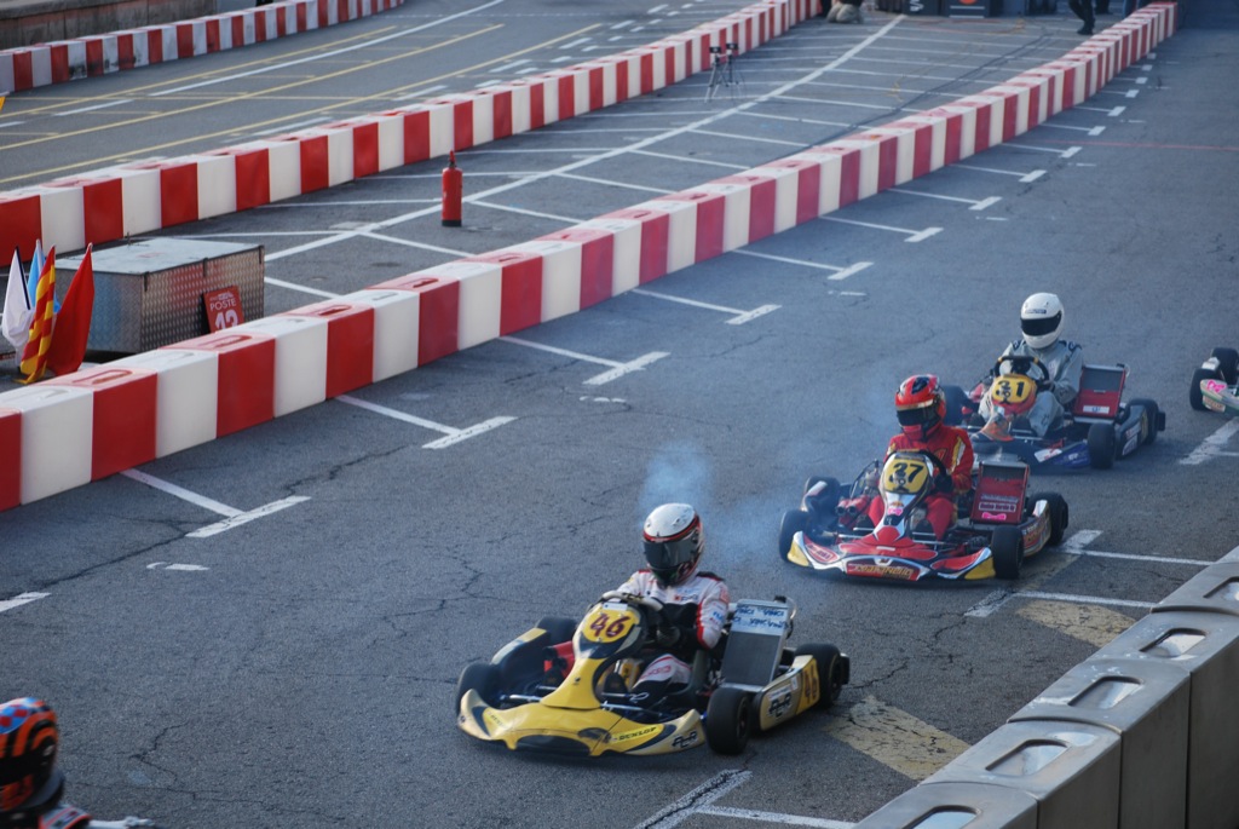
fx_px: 4237
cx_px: 620
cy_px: 414
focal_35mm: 123
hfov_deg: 16.6
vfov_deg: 11.2
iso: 200
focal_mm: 82
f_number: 5
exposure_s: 1/400
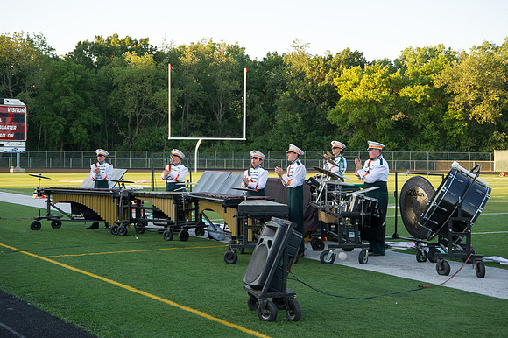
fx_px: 917
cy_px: 169
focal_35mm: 65
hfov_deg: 31.0
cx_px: 254
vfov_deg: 20.9
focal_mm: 65
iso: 640
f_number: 7.1
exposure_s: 1/200
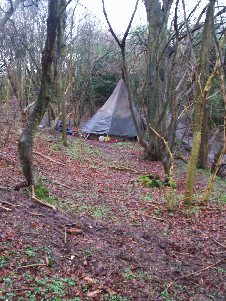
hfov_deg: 33.6
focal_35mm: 43
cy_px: 158
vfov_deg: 43.8
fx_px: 374
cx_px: 117
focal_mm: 5.9
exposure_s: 1/8
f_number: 4.5
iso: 234
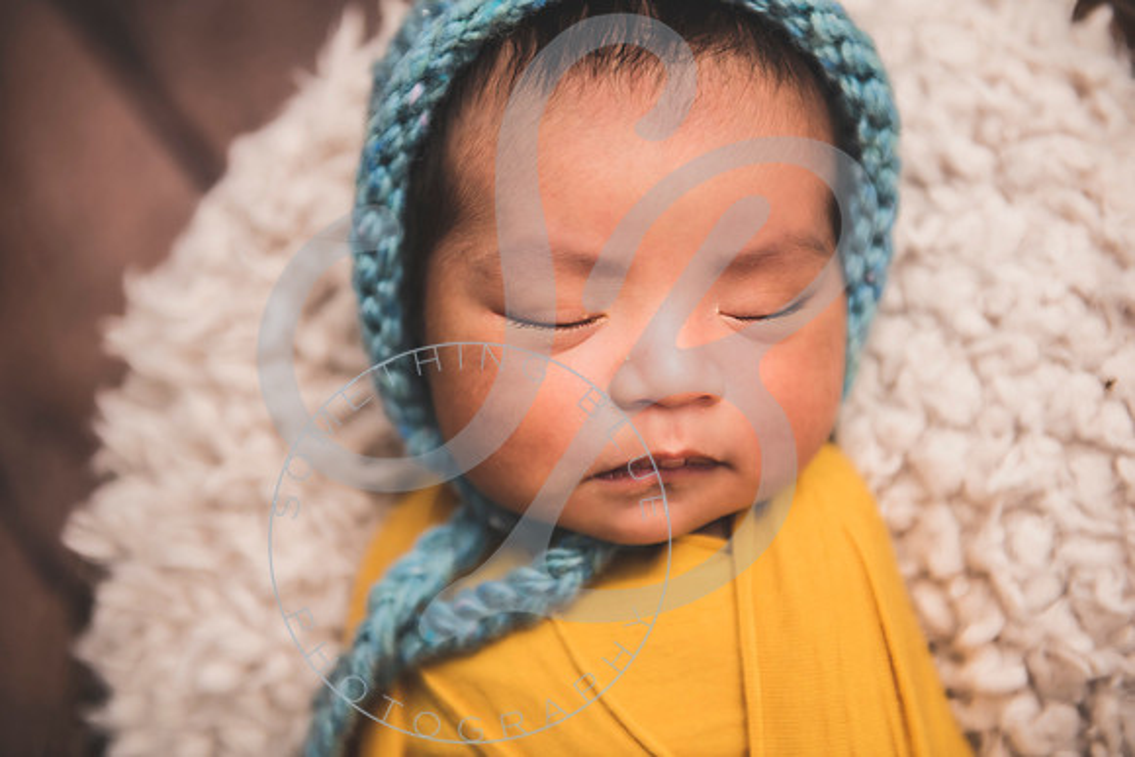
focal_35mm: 66
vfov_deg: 20.6
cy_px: 378
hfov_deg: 30.5
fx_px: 2081
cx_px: 568
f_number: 2.8
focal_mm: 66
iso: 200
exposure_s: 1/200
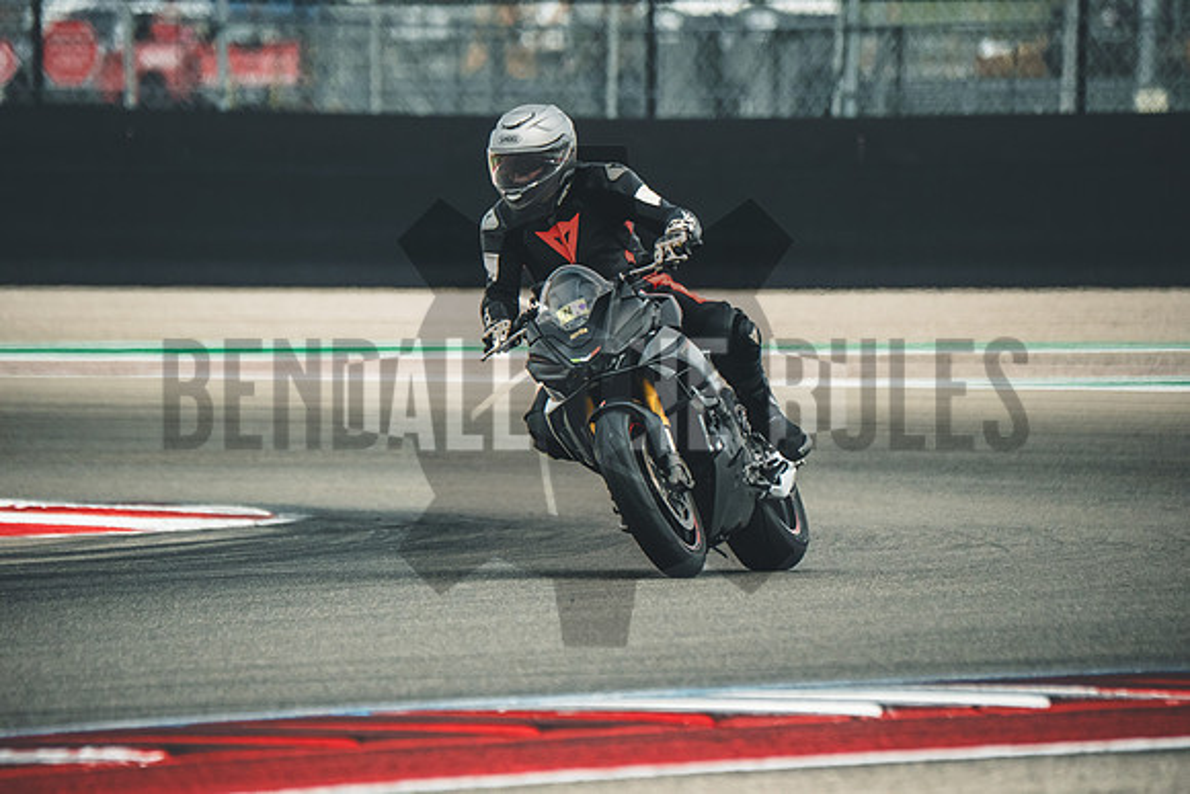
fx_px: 19837
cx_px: 595
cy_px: 397
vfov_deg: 2.3
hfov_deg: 3.4
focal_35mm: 600
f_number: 5.6
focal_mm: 400
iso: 1600
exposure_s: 1/1250
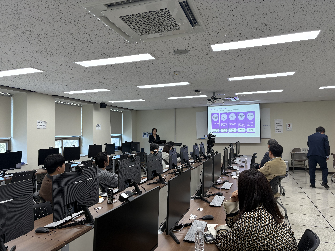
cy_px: 126
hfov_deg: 67.3
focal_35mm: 26
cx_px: 168
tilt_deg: +1.7
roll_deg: +1.6
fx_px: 252
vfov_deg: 53.1
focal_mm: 5.96
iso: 64
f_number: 1.6
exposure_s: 1/120
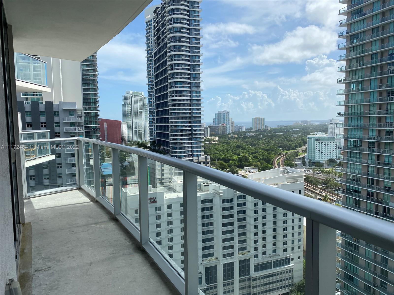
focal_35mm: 26
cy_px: 148
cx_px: 197
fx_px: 296
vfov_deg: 53.1
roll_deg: +1.2
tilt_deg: -5.0
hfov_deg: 67.3
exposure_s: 1/3846
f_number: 1.8
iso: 32
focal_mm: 4.25
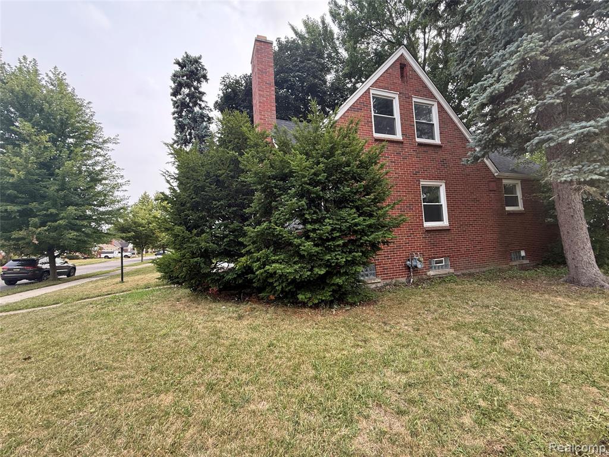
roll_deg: +2.9
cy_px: 228
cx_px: 304
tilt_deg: +4.7
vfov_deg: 85.7
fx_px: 246
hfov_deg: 102.1
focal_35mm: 14
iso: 64
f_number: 2.2
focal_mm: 2.22
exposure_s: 1/137
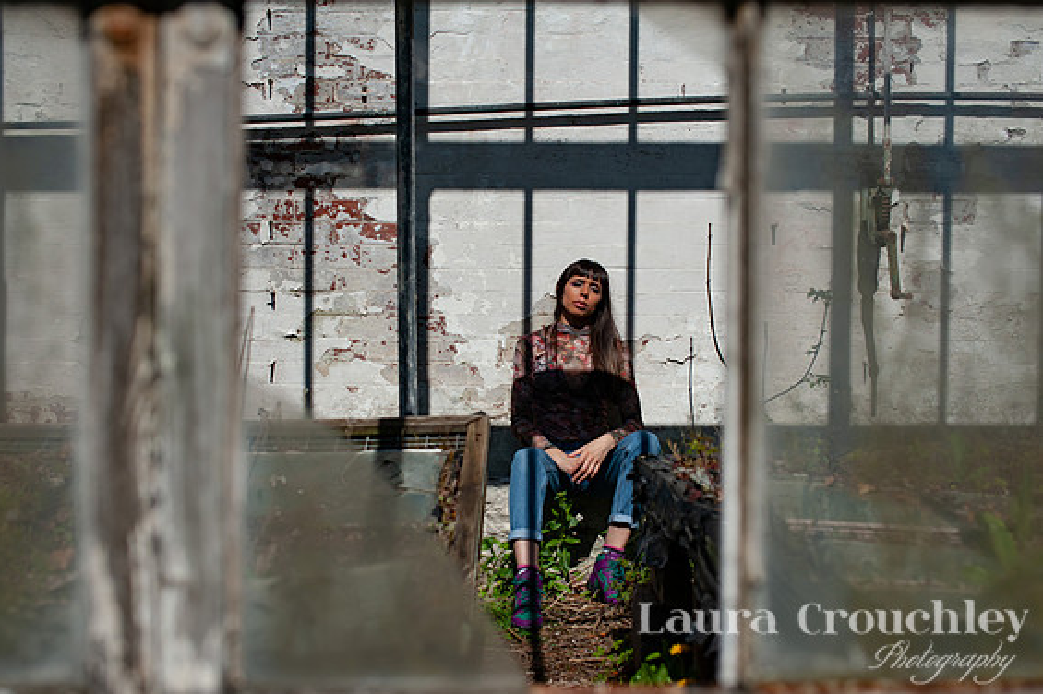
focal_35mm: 53
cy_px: 351
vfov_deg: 25.5
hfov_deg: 37.5
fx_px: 1535
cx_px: 511
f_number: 3.5
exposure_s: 1/8000
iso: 200
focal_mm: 50
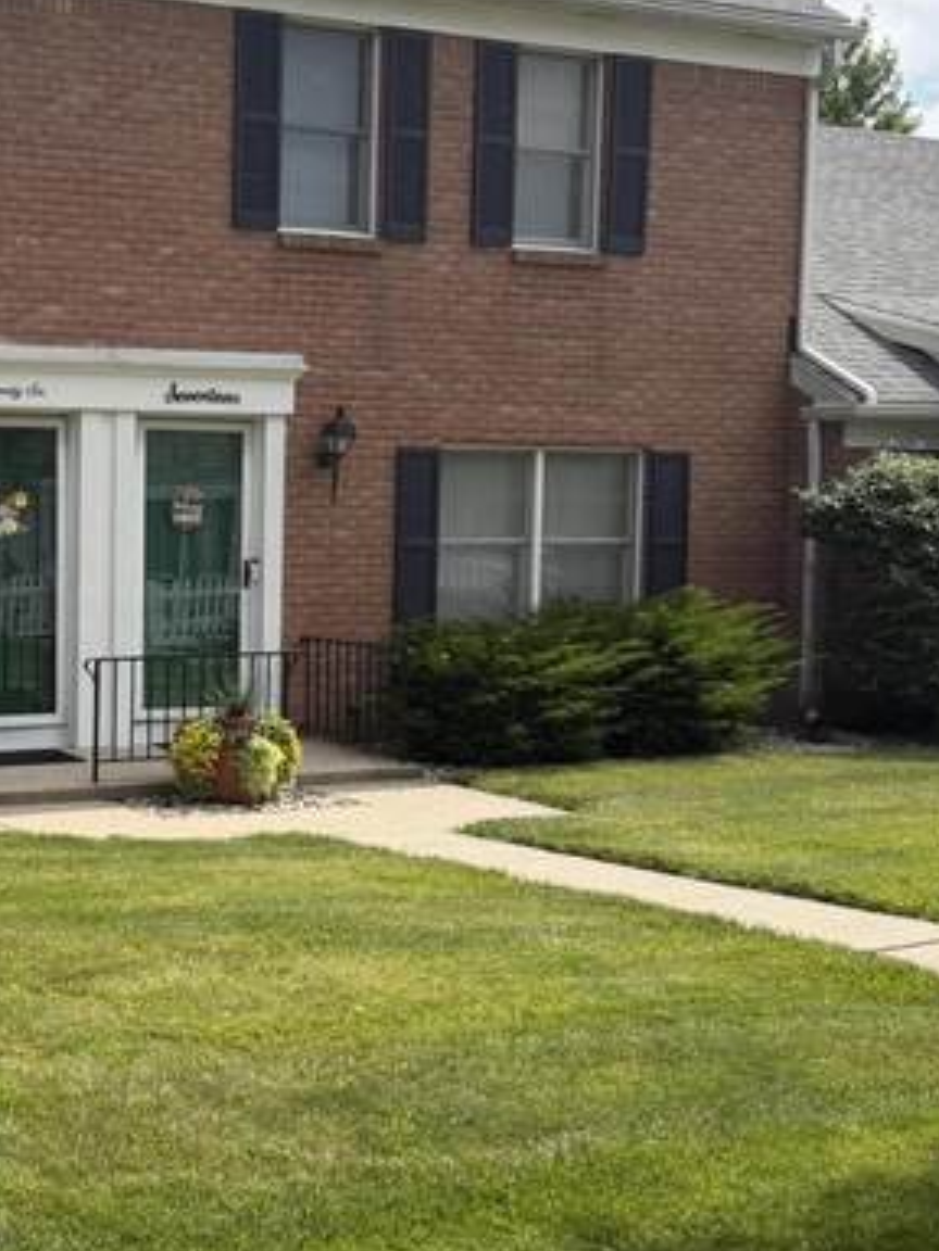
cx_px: 16
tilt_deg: -4.9
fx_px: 2170
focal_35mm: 60
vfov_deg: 32.2
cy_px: 691
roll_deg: +0.0
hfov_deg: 23.5
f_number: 1.78
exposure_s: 1/4405
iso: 100
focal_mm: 6.76
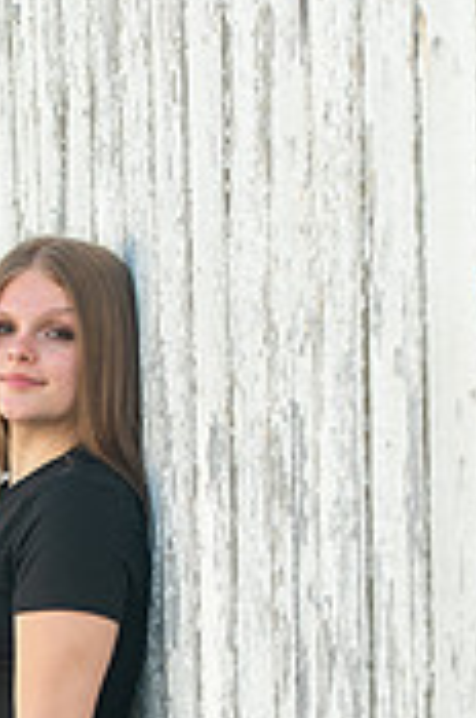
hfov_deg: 7.6
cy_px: 862
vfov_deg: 11.2
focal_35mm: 180
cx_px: -35
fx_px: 3584
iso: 400
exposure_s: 1/250
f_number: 5.6
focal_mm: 70
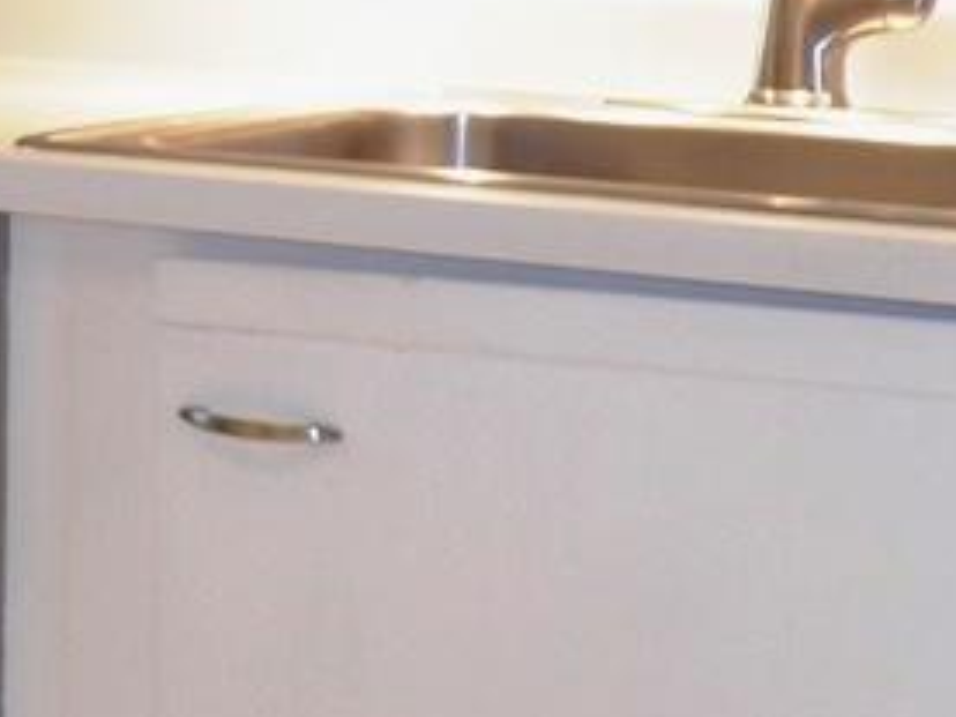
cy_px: 45
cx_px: -291
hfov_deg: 14.8
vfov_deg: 11.6
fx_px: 3507
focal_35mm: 127
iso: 125
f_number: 2.8
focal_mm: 6.3
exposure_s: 1/30
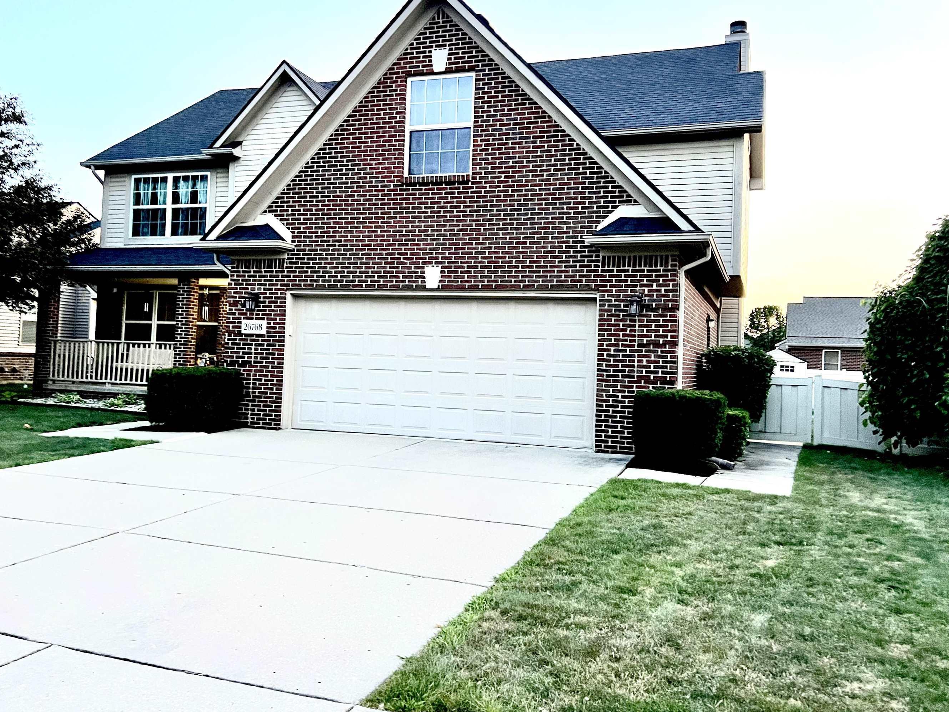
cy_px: 336
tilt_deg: +0.8
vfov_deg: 46.8
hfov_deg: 60.0
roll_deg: -2.6
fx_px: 823
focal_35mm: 30
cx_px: 468
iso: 500
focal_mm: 5.7
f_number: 1.5
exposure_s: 1/53
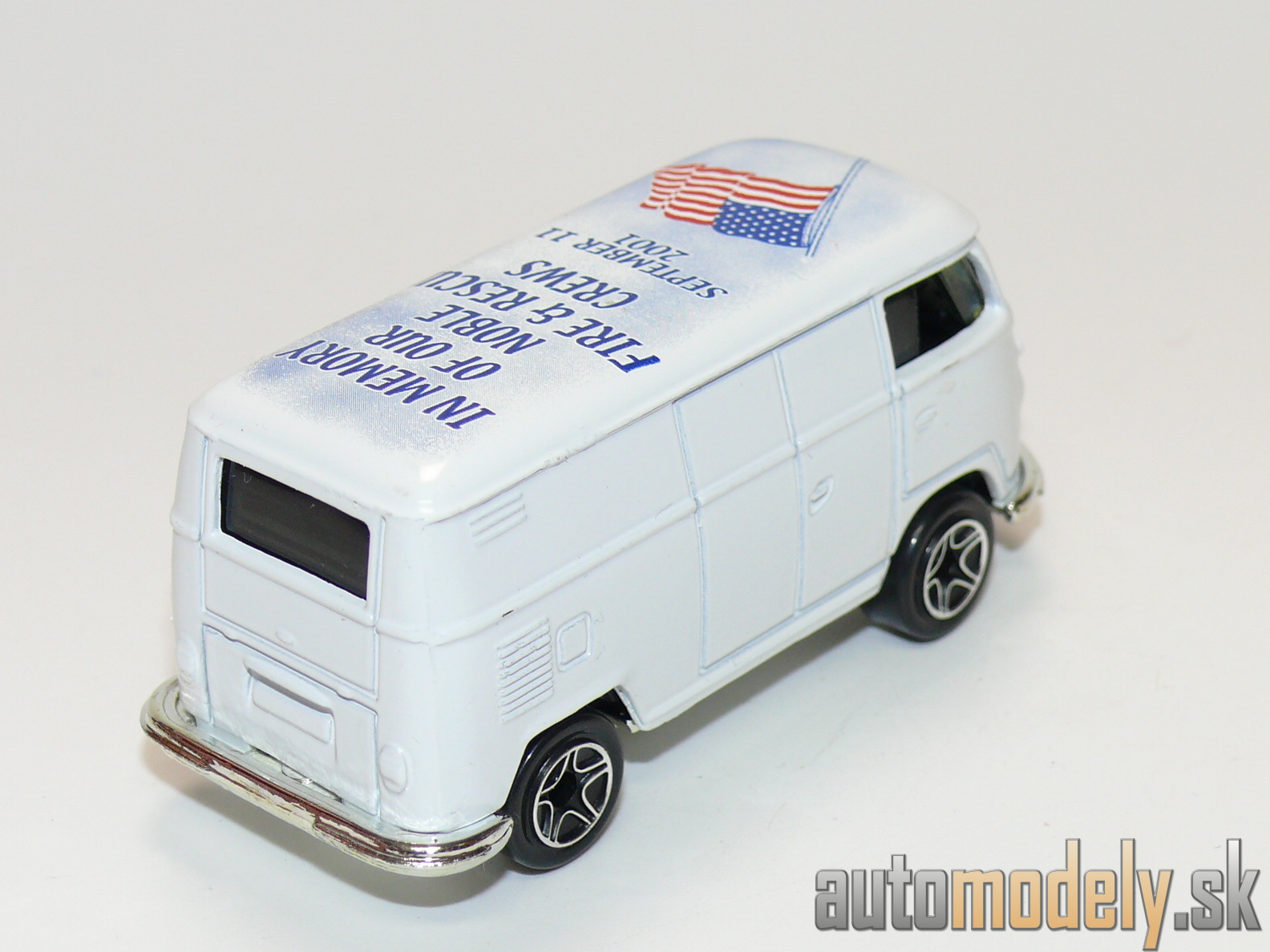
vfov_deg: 14.4
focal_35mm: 103
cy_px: 480
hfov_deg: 19.1
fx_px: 3779
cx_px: 630
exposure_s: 1/30
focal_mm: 13.3
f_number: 4
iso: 100
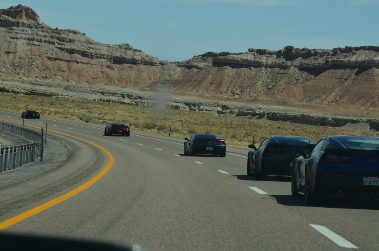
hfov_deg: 18.7
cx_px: 183
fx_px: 1151
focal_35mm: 110
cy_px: 128
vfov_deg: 12.4
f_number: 9
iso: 100
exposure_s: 1/320
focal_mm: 65
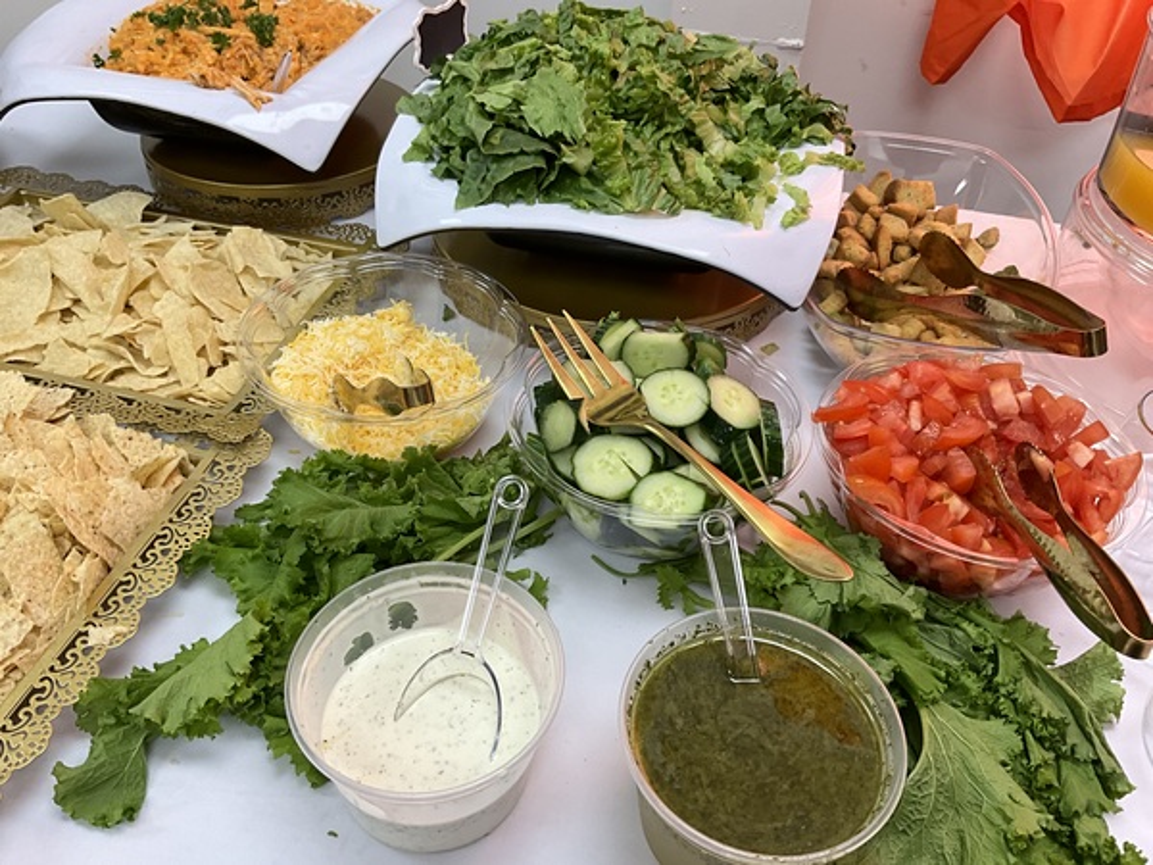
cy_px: 432
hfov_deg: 61.7
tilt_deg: -41.2
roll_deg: -2.1
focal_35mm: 29
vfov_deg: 48.2
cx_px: 576
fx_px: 966
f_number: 1.8
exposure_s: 1/122
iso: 64
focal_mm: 3
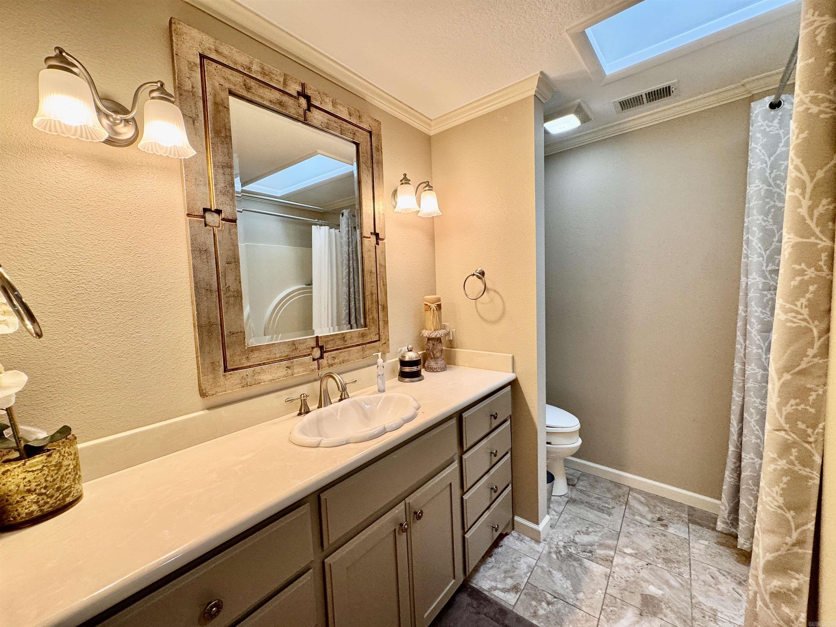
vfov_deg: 85.7
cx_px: 418
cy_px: 314
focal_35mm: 14
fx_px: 338
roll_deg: +2.1
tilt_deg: -3.8
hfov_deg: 102.1
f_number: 2.2
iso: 160
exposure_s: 1/120
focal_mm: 2.22
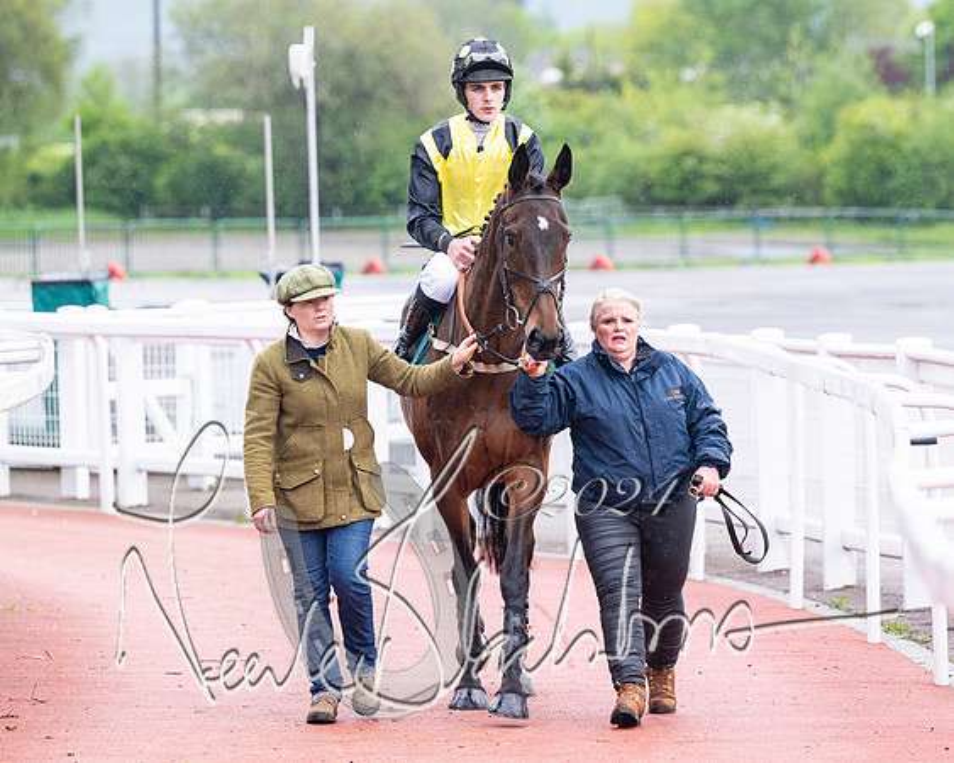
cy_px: 348
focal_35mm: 295
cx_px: 632
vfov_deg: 5.2
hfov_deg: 6.6
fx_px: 8319
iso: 1000
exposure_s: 1/500
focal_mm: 230
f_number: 5
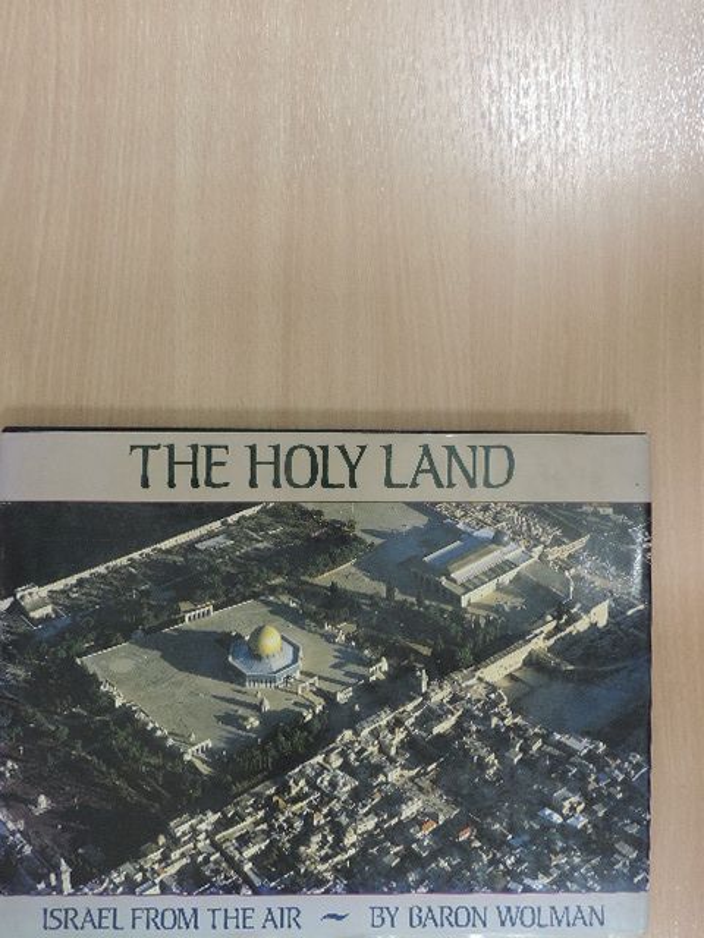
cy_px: 469
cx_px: 352
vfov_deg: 55.4
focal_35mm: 33
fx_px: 895
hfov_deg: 42.9
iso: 400
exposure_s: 1/13
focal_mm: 5.8
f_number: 4.5
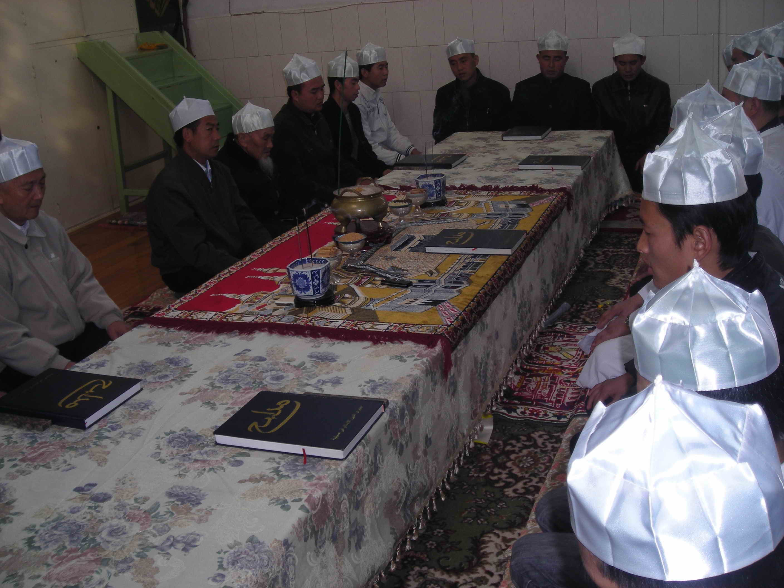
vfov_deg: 37.7
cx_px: 392
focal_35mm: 38
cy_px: 294
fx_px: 861
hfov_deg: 49.0
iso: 50
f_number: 3.2
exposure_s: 1/60
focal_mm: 6.3
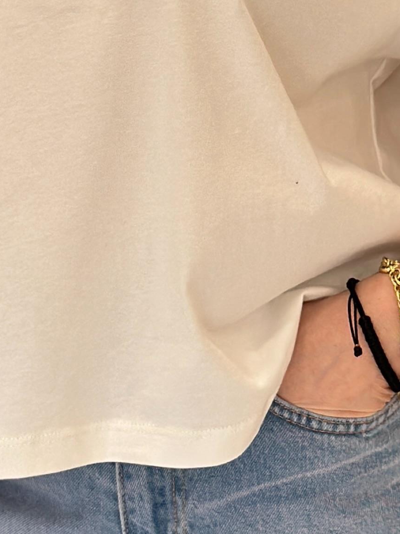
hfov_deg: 8.8
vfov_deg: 11.7
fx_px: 2588
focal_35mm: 168
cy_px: 15
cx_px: 156
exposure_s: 1/116
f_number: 1.78
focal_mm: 6.86
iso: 125
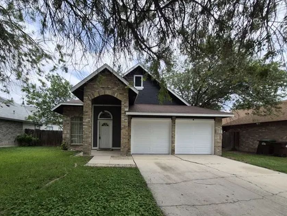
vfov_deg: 77.2
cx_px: 131
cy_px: 130
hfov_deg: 94.3
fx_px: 133
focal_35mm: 16
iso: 40
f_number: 2.2
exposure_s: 1/1796
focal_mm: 1.74
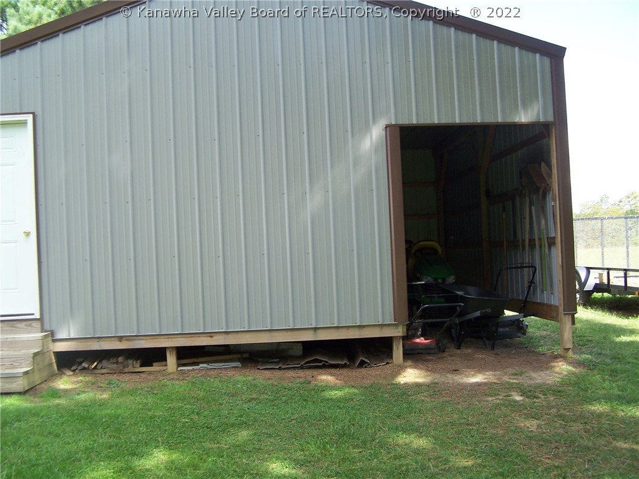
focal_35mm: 38
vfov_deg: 37.7
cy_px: 240
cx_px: 320
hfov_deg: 49.0
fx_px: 701
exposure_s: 1/180
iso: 80
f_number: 2.8
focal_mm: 6.3
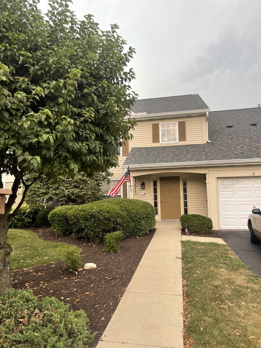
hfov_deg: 54.9
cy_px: 174
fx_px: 251
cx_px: 130
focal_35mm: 25
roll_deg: +2.1
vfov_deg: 69.4
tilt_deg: +5.4
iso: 32
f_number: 1.6
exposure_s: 1/129
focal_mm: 5.1
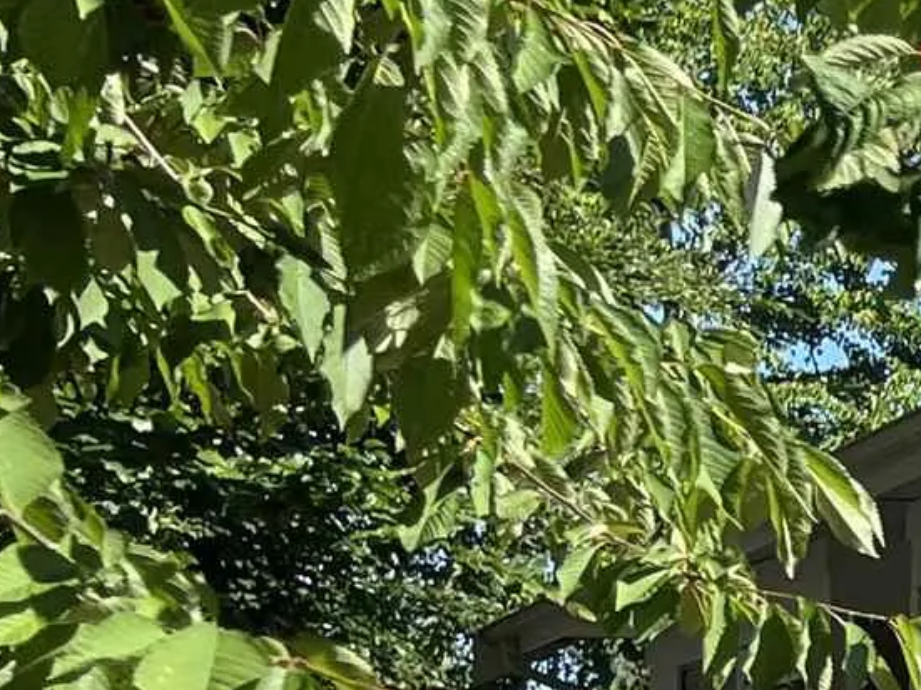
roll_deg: +0.9
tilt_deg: +4.0
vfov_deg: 10.2
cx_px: 2409
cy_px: 625
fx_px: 3857
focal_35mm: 145
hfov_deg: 10.9
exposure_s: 1/1580
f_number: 1.6
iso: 50
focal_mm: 5.1
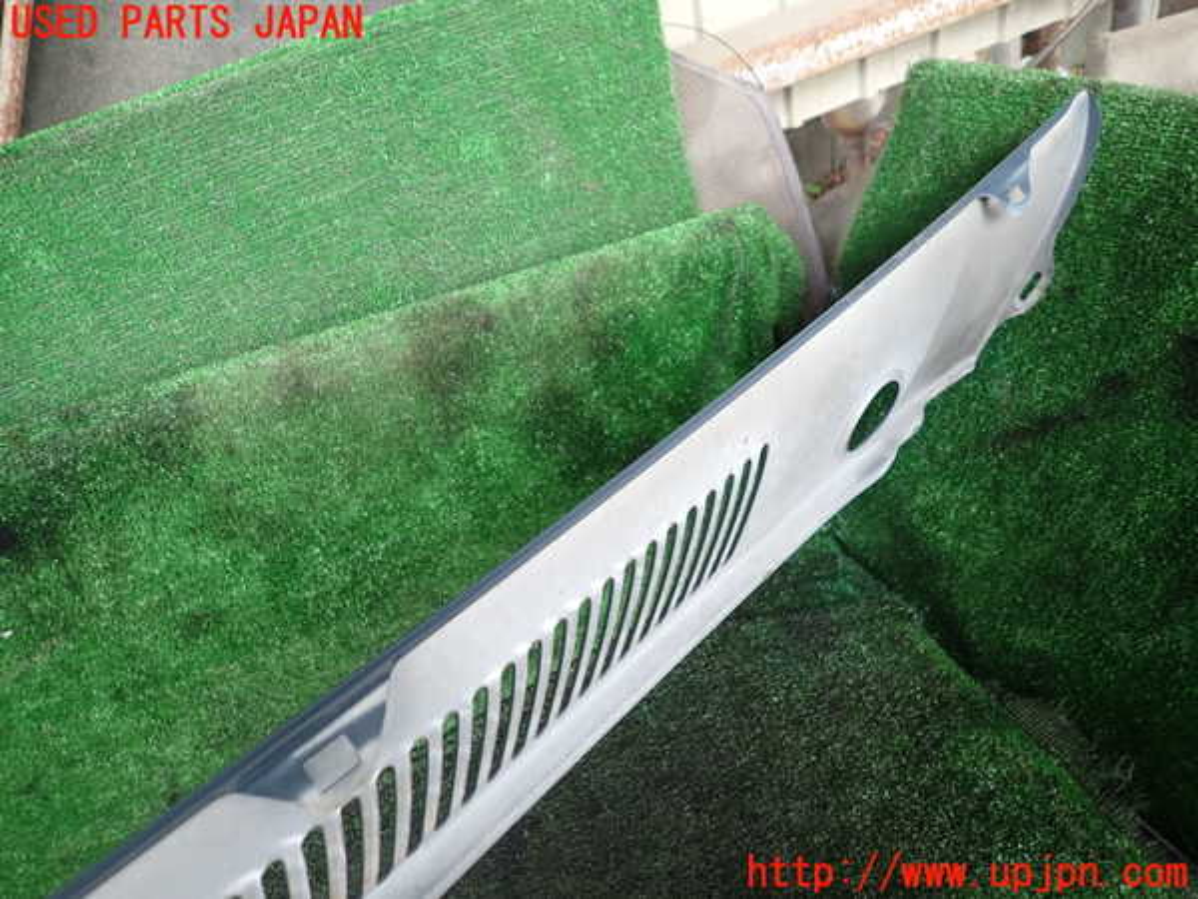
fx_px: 865
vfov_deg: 54.9
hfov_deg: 69.4
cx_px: 599
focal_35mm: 25
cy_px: 450
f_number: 2
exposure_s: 1/60
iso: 100
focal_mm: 4.5
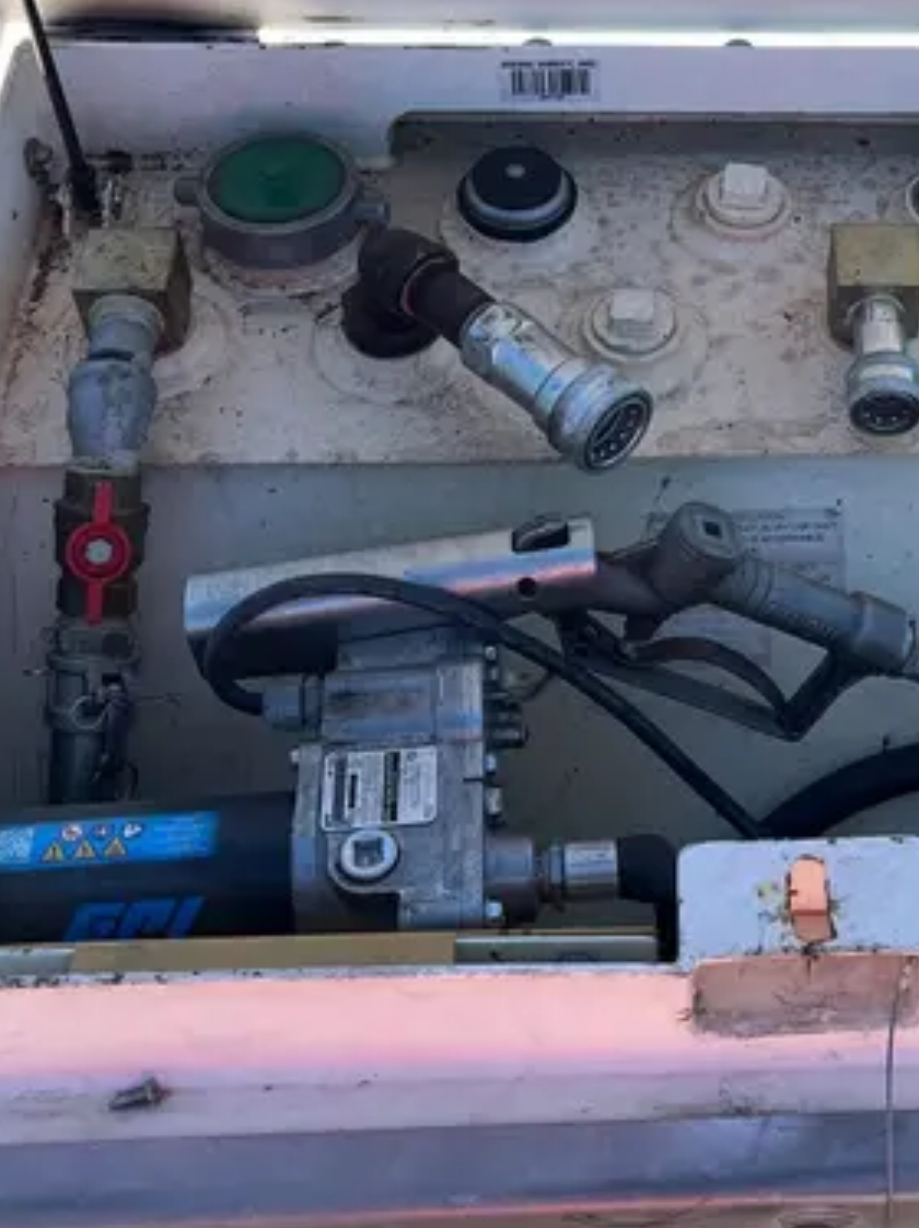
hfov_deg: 27.9
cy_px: 491
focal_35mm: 51
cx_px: 755
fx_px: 1807
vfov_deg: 37.4
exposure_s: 1/1106
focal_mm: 5.1
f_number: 1.6
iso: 50
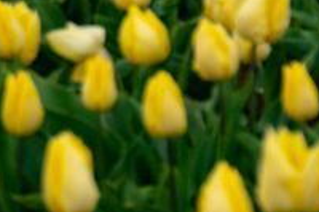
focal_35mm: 402
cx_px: 352
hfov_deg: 5.1
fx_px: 3559
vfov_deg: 3.4
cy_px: -234
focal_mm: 53
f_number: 5
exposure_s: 1/1250
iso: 400
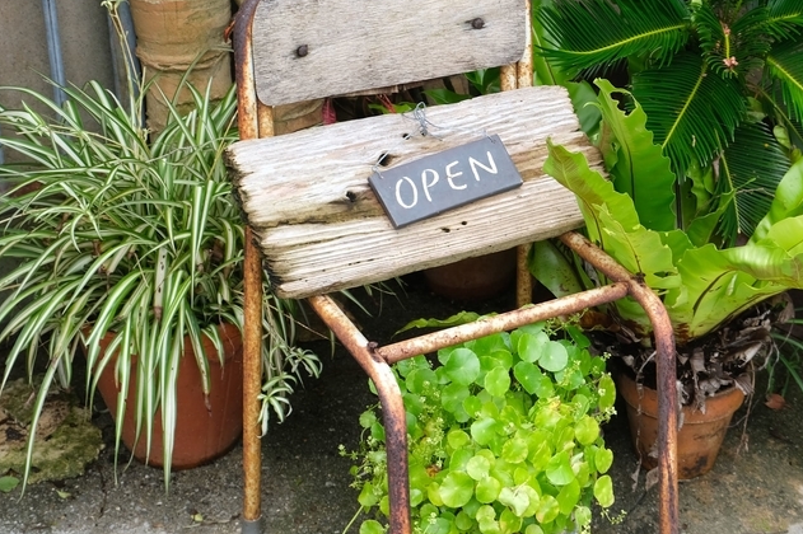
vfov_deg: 22.6
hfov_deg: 33.7
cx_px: 528
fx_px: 1315
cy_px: 95
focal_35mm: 59
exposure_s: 1/140
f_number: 4.5
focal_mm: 20.5
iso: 160
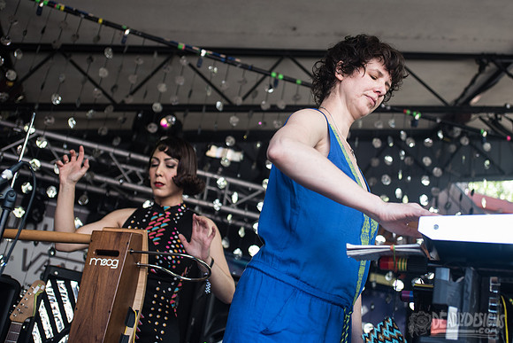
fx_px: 753
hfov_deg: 37.6
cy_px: 138
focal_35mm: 53
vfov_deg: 25.6
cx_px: 278
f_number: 3.5
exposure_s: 1/100
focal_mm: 44
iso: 250
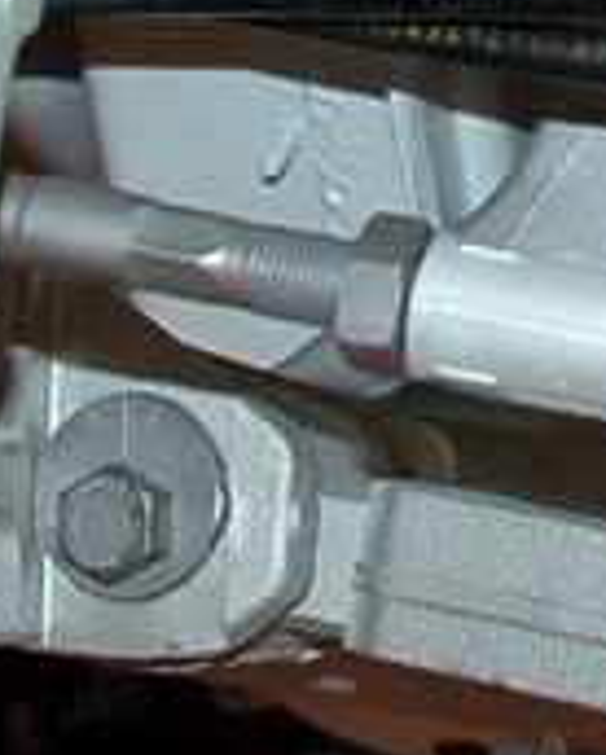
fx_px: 3934
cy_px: -121
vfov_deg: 10.8
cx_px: 953
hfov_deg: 8.6
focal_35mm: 176
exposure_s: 1/60
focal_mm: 21
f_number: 3.5
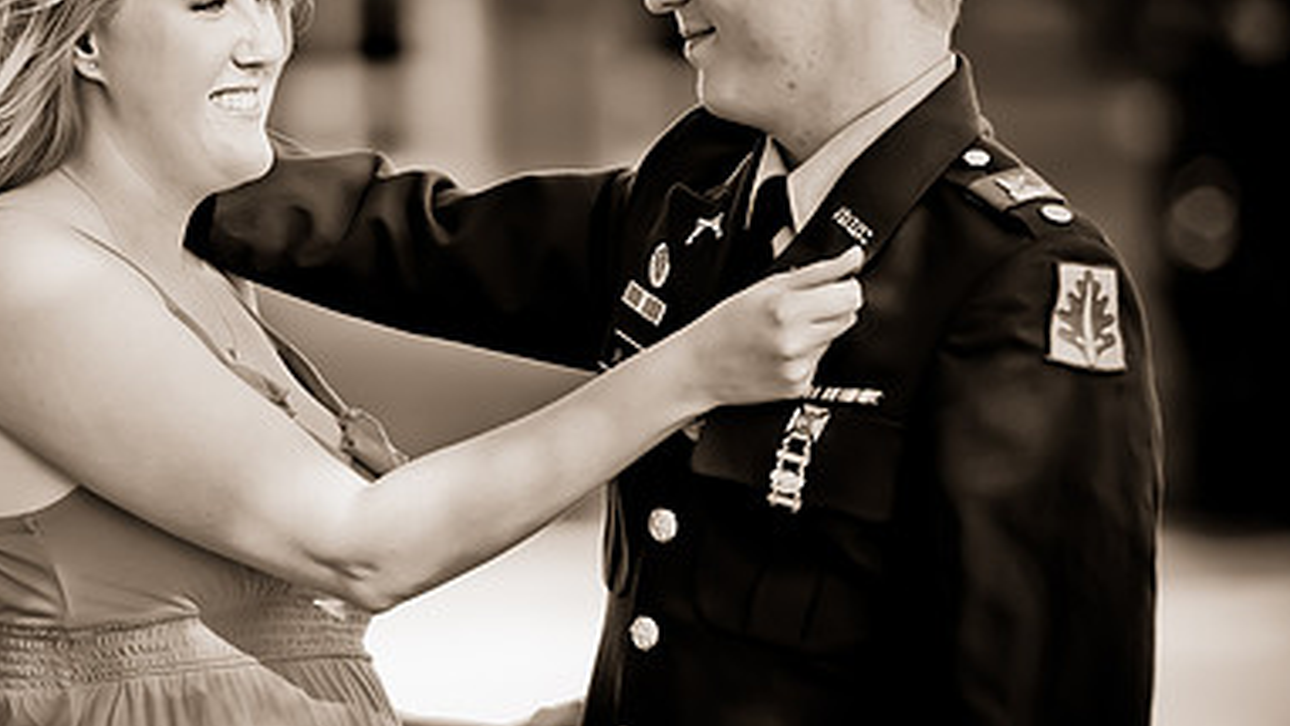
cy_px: 268
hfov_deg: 4.5
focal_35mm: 477
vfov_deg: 2.5
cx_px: 348
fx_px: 16318
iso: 200
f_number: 2.8
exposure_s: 1/500
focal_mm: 200
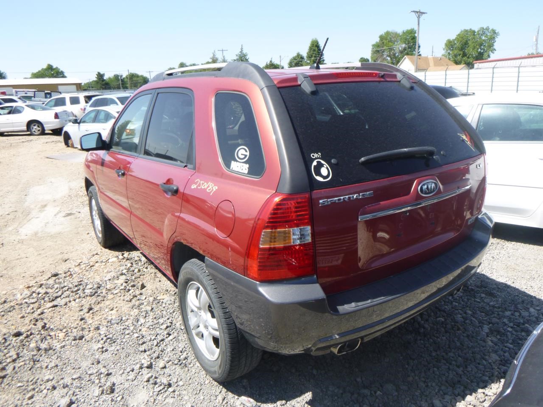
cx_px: 272
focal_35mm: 25
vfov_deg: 54.9
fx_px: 392
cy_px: 204
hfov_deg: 69.4
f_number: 3.9
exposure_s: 1/250
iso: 100
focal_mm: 4.5
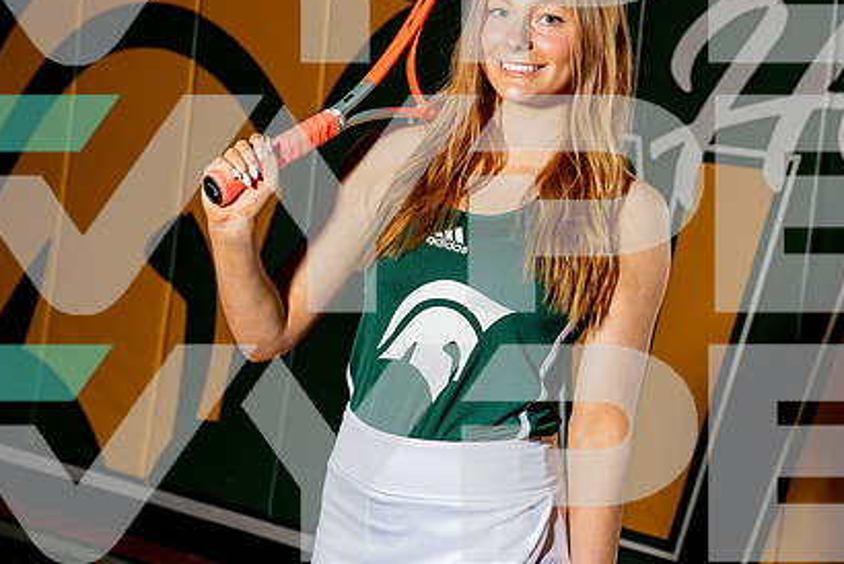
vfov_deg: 13.8
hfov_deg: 20.6
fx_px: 2323
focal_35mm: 99
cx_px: 428
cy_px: 205
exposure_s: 1/250
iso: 100
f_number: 6.3
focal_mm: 70
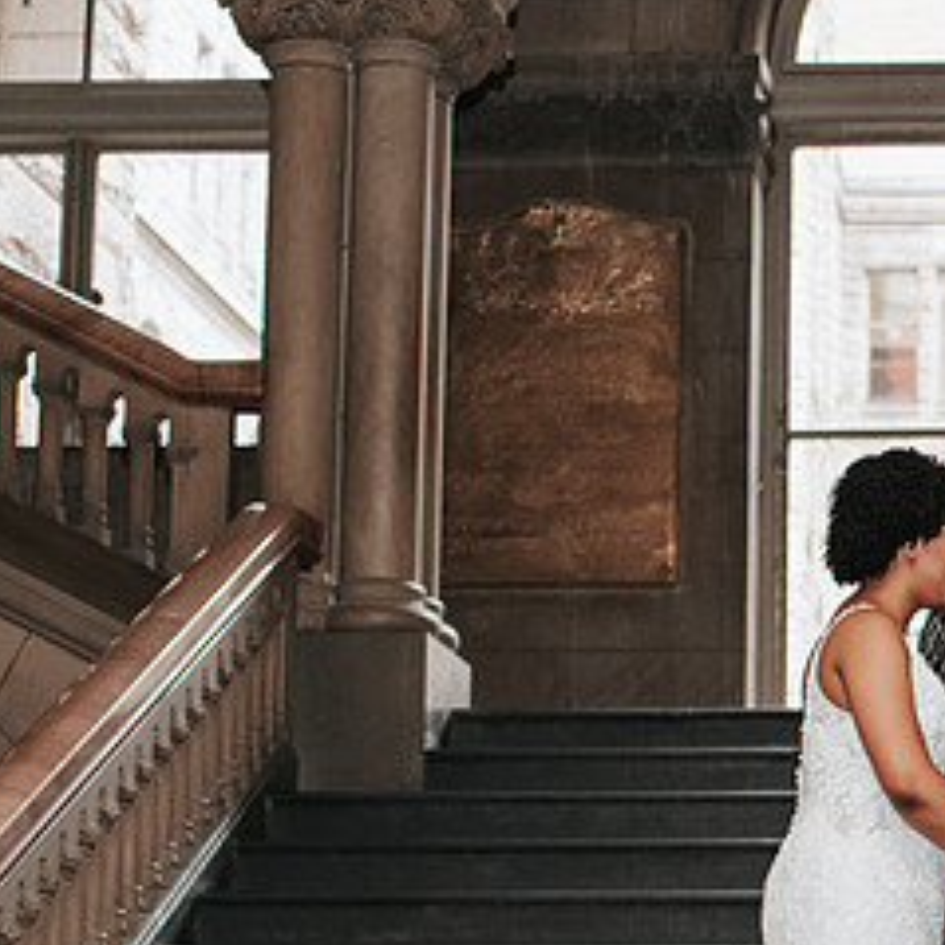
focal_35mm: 107
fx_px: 3305
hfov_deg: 15.7
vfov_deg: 16.1
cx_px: 1092
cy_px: 789
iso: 1000
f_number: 3.2
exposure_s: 1/125
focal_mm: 35
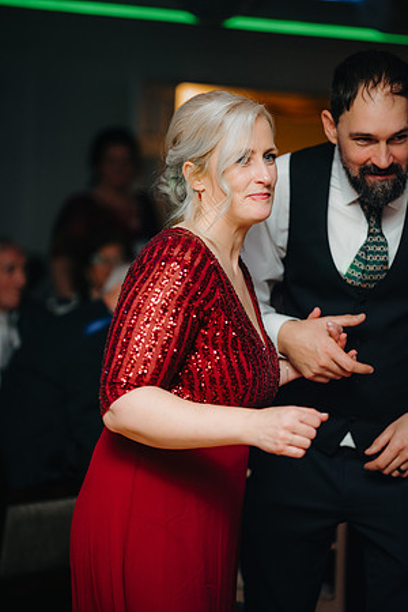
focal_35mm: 85
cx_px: 204
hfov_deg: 16.1
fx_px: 1445
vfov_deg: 23.9
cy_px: 306
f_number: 2
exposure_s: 1/200
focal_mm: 85
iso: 800
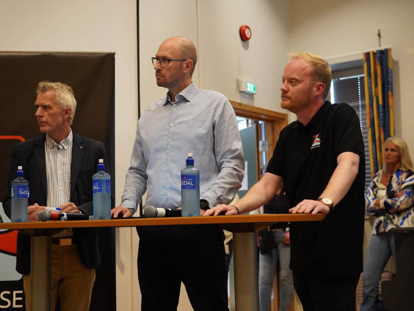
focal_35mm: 52
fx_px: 622
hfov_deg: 36.8
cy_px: 154
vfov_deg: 28.0
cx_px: 199
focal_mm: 46
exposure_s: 1/160
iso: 6400
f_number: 4.5
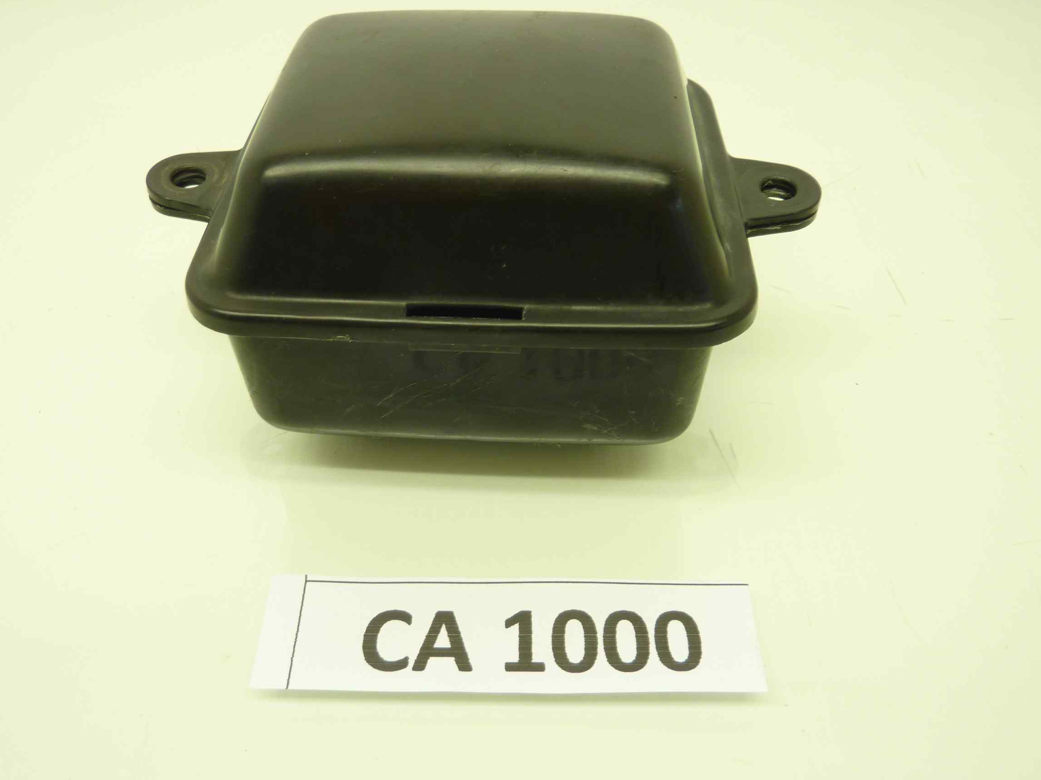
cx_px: 502
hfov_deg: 63.4
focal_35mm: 28
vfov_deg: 49.7
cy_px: 358
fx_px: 842
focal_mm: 4.1
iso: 80
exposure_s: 1/20
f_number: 3.3
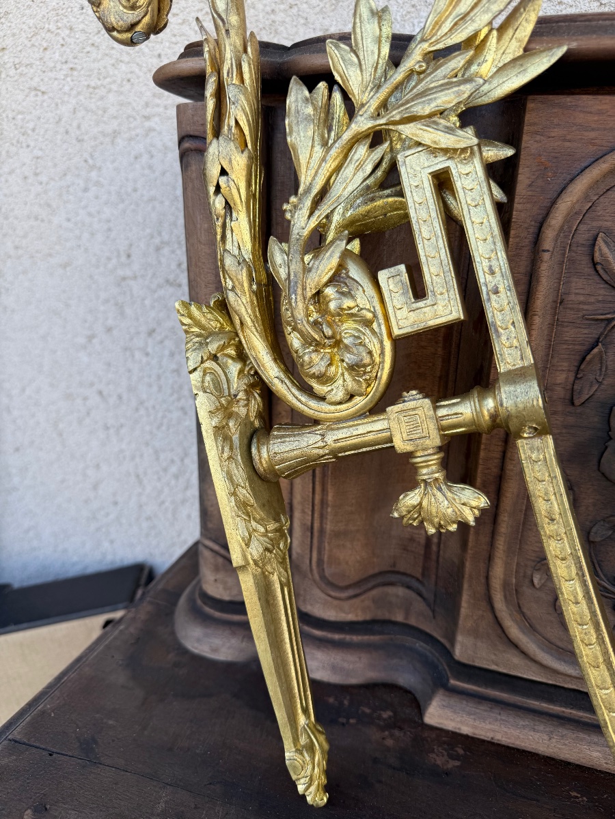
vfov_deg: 71.6
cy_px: 410
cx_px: 308
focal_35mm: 24
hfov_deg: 56.8
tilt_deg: -15.9
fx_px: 569
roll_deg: -3.2
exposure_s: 1/598
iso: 80
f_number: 1.78
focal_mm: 6.76
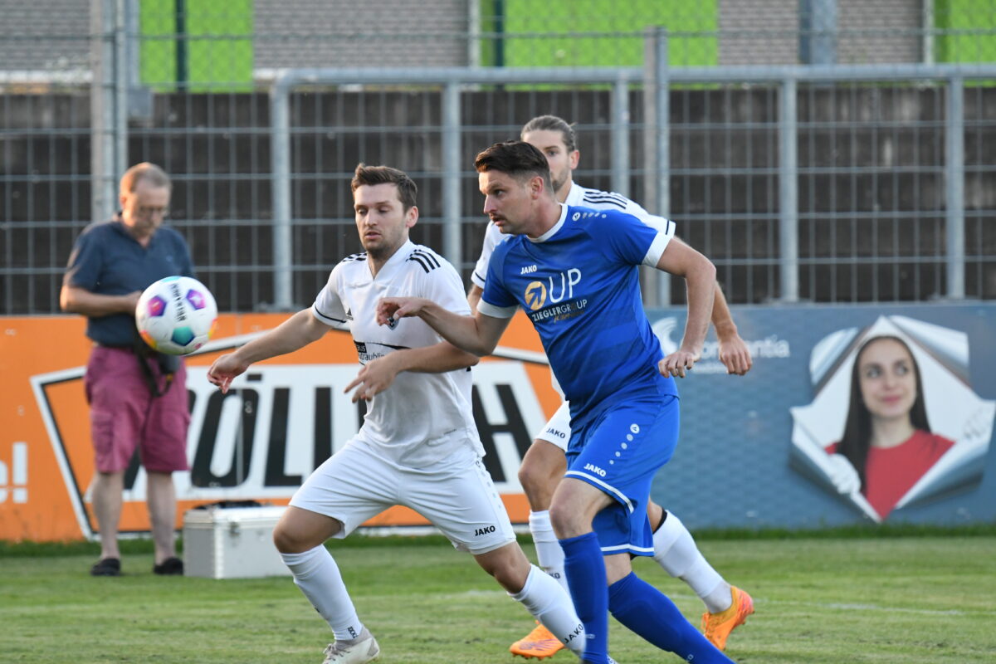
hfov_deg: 4.3
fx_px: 13279
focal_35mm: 480
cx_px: 498
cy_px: 332
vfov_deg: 2.9
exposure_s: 1/500
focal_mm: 320
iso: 1600
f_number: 5.6
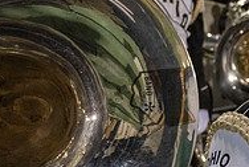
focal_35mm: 74
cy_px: 44
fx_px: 513
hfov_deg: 22.3
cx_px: 379
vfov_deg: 18.4
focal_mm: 24
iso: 3200
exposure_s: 1/500
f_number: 4
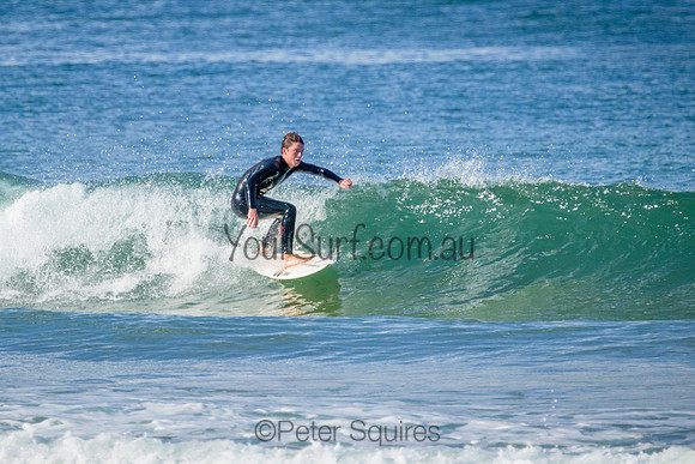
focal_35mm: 1016
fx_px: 19625
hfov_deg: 2.0
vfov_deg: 1.4
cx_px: 311
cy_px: 169
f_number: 11
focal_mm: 800
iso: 2500
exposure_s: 1/1250
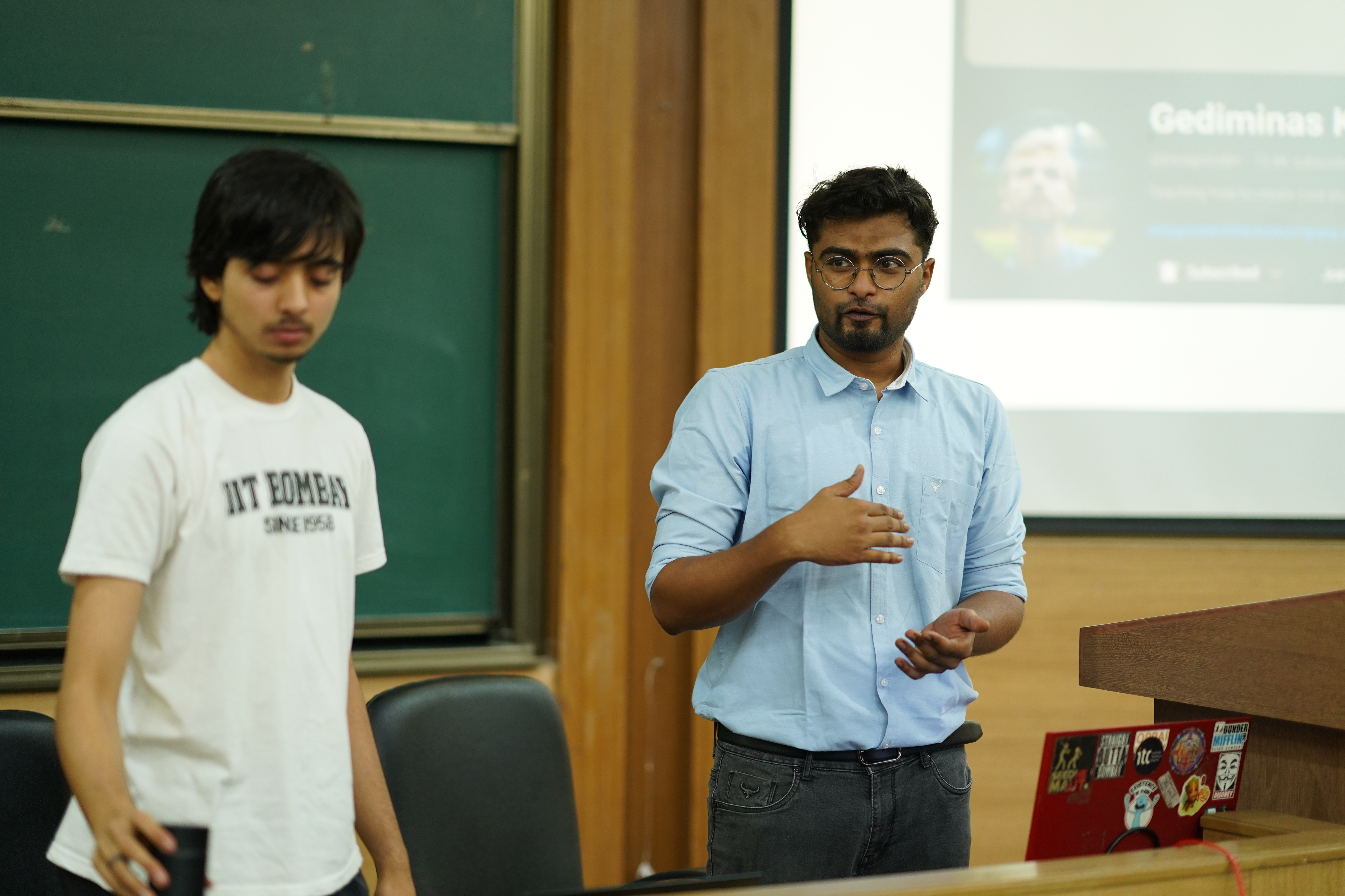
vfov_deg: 16.1
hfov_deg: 23.9
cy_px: 448
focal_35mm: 85
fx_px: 3175
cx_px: 672
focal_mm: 85
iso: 1000
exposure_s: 1/250
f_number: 1.4
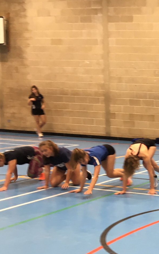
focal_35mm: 65
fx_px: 450
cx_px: 266
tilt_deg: -7.5
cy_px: 156
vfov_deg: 31.4
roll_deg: -2.2
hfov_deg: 17.2
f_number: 2.2
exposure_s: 1/33
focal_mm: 4.15
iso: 64
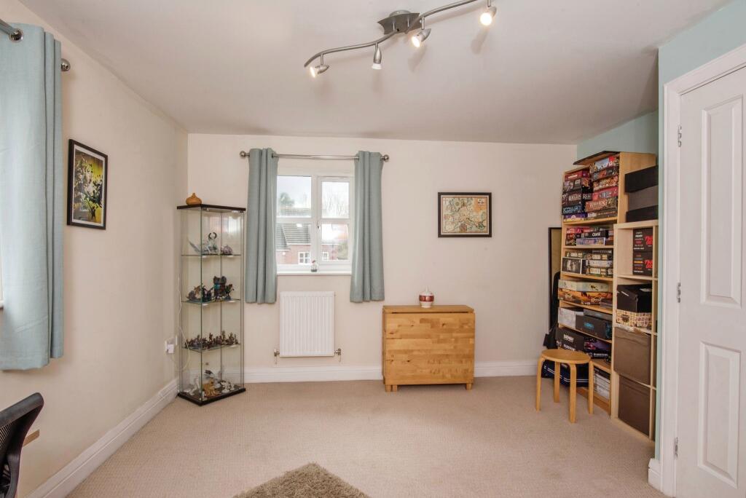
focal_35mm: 19
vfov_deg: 64.6
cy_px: 249
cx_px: 373
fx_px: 394
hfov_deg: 86.9
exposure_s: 1/60
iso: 400
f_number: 18
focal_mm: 19
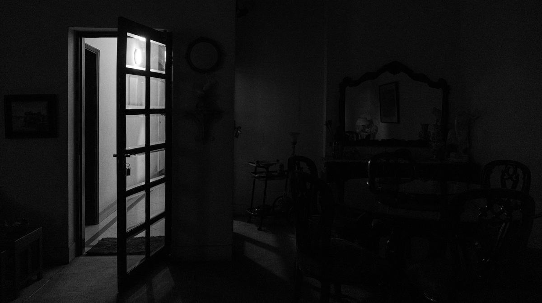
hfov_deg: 66.6
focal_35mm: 29
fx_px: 413
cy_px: 119
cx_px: 267
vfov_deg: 40.1
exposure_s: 1/50
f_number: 5
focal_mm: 18
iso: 3200
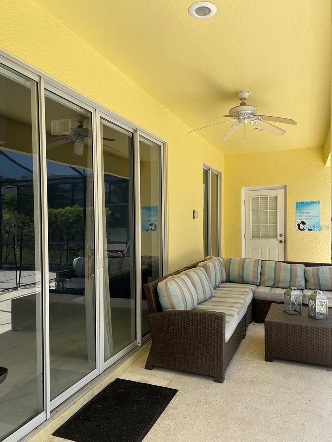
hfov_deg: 51.4
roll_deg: +1.0
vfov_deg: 65.3
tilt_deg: -0.5
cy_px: 228
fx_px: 345
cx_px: 167
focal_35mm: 27
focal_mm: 4.2
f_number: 1.6
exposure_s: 1/1103
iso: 32
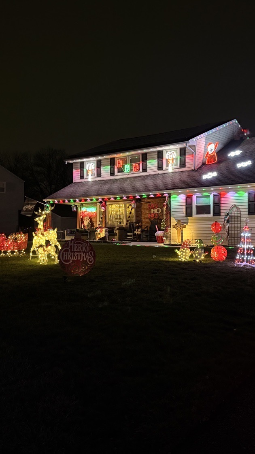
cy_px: 227
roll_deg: -0.1
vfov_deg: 56.6
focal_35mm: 35
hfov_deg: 33.4
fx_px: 421
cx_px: 168
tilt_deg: +0.0
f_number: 1.78
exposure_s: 1/30
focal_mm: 6.76
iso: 1250
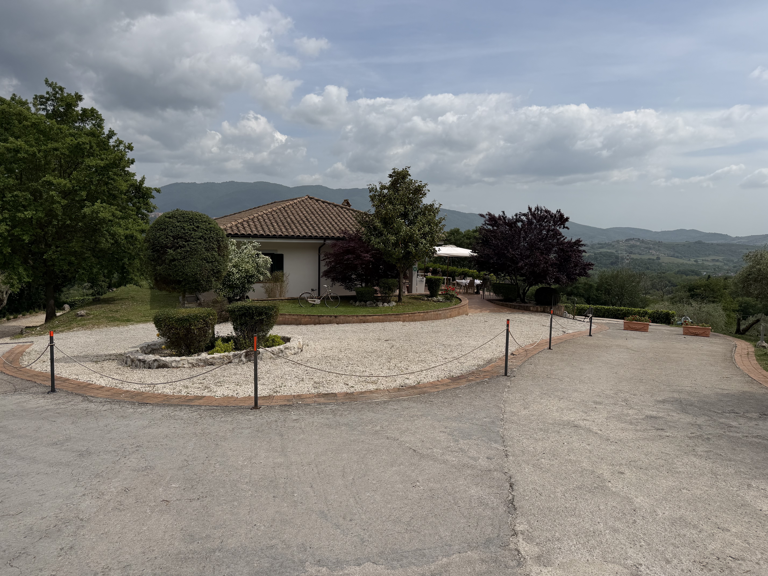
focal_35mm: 24
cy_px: 288
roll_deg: -1.0
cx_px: 384
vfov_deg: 56.8
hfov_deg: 71.6
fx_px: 532
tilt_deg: -5.3
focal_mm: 6.76
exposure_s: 1/9091
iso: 80
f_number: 1.78
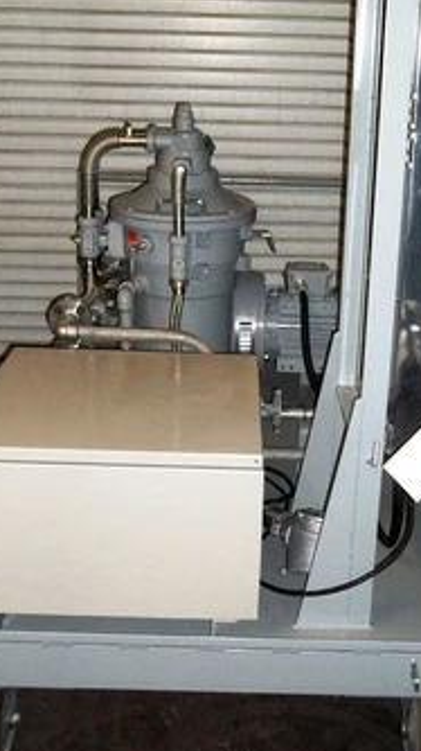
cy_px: 334
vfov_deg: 48.3
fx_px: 835
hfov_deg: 28.2
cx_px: 252
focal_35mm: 42
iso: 160
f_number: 2.9
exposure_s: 1/30
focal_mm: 5.7
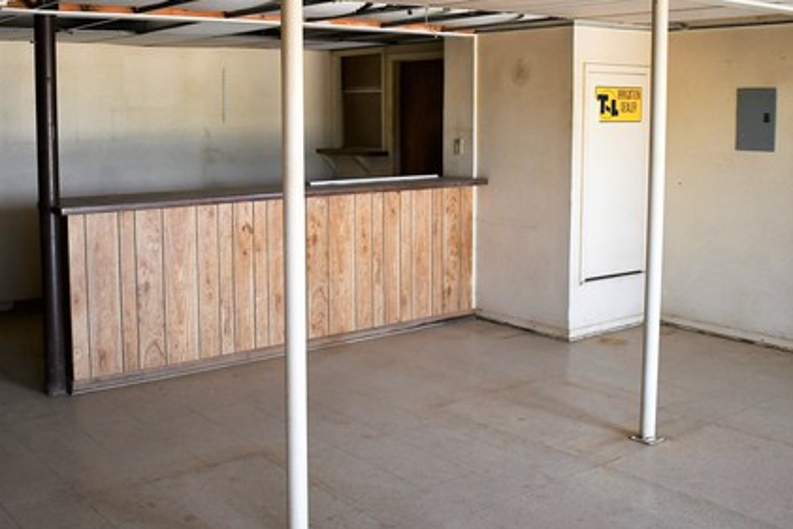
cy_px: 187
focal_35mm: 41
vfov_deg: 32.4
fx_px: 903
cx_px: 352
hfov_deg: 47.3
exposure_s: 1/125
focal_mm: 18
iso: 800
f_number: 3.5
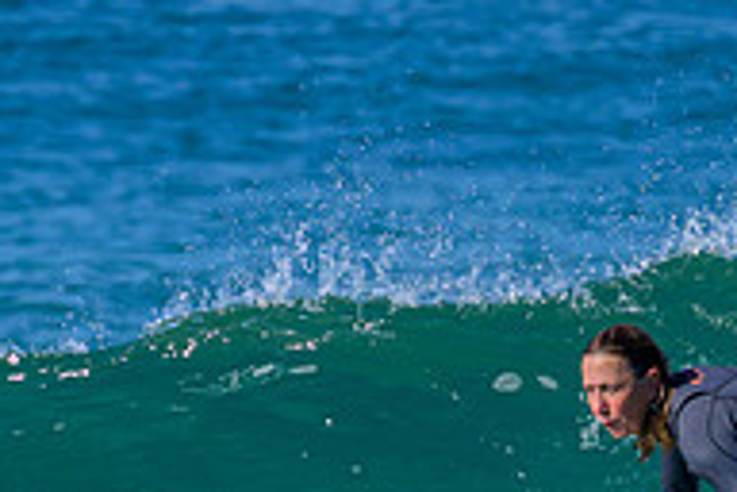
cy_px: 689
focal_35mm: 2325
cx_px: 485
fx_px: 47594
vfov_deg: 0.6
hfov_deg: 0.9
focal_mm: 560
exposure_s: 1/2000
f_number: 8
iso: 450
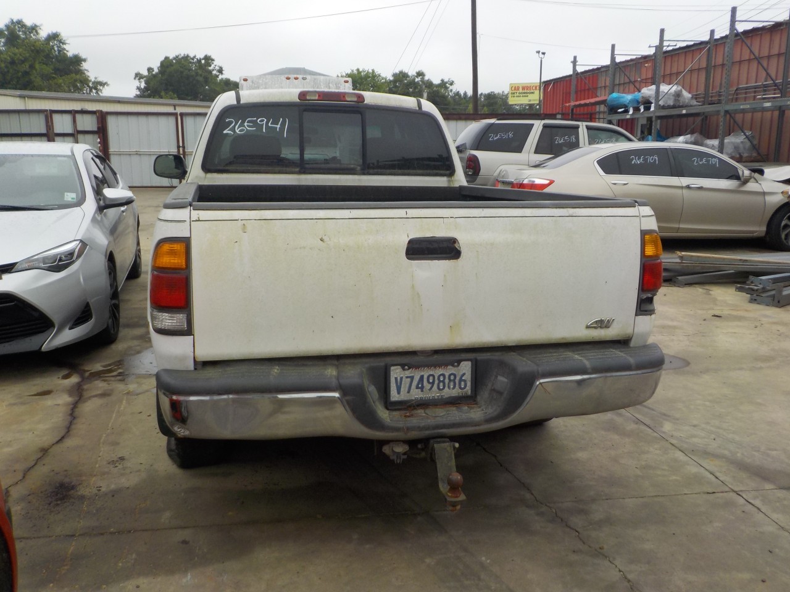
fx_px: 685
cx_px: 395
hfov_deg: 60.0
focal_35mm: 30
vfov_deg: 46.8
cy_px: 296
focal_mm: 4.1
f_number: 3.3
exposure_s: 1/400
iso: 125
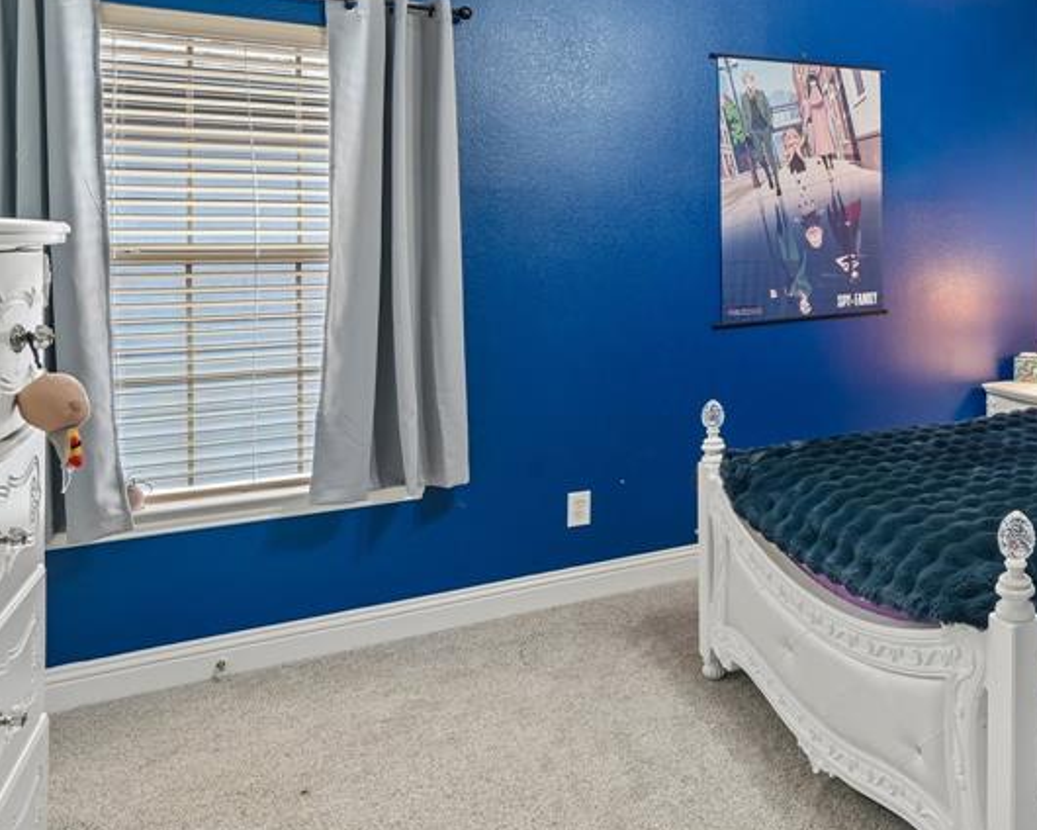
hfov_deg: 54.3
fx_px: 890
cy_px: 237
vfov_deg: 48.6
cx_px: 892
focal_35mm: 29
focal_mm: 16
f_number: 8
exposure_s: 1/4
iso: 400
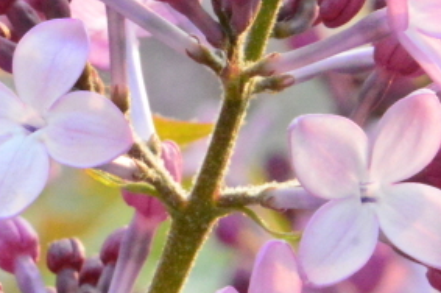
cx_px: -61
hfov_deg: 2.5
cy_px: 294
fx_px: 10300
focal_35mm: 842
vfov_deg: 1.6
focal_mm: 155
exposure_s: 1/200
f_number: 25
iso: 6400
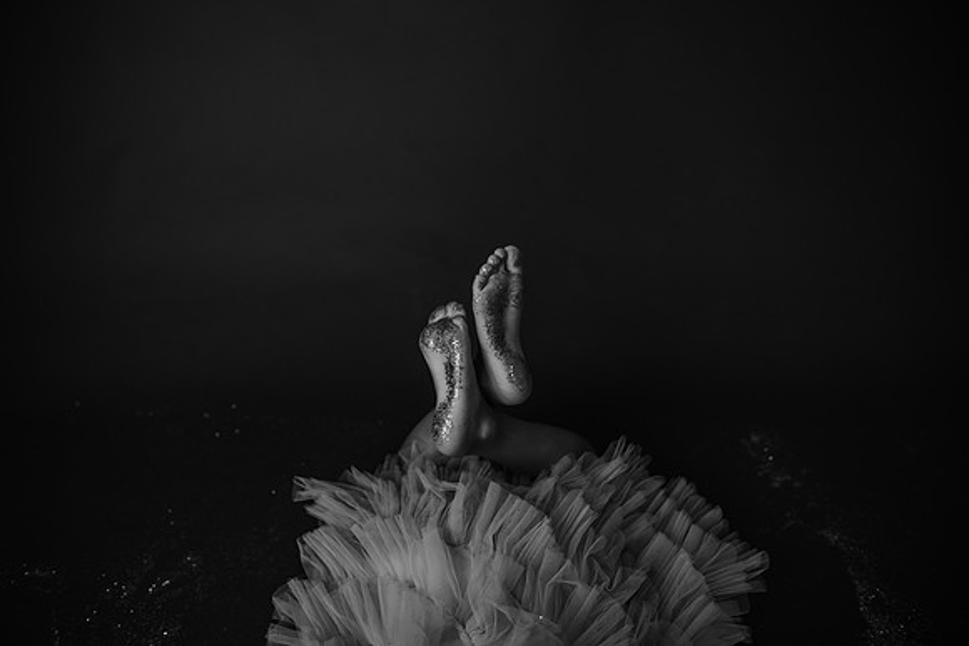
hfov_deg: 73.7
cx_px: 484
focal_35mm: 24
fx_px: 646
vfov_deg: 53.2
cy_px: 323
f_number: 2.8
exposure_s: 1/160
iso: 100
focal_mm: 24
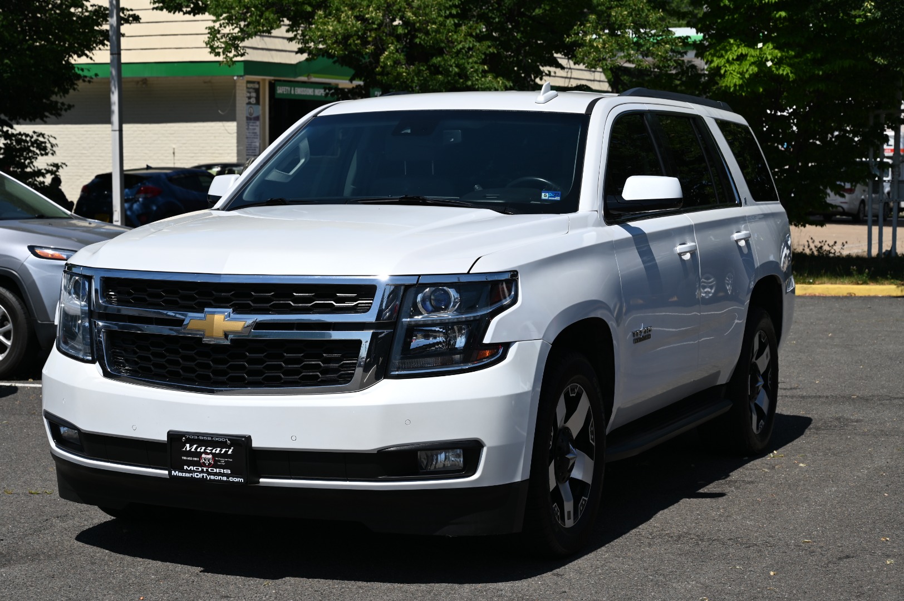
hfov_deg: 28.9
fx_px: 1756
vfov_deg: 19.4
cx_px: 452
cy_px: 300
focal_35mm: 70
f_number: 8
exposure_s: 1/500
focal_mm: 70
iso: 100
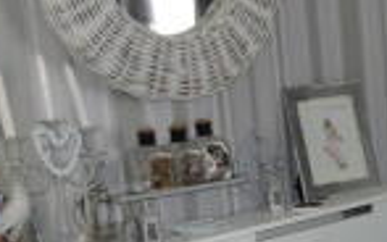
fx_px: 1245
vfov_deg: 11.0
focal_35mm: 118
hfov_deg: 16.0
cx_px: 602
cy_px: 251
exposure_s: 1/30
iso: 200
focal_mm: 5
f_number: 3.5
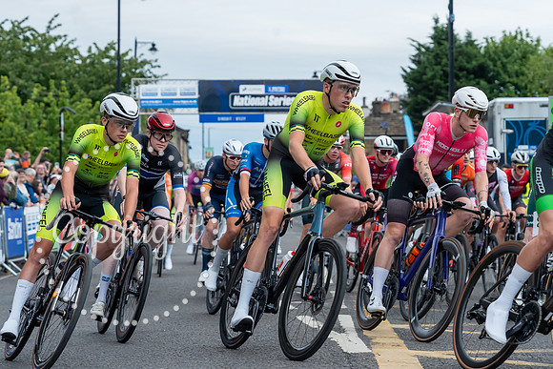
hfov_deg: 22.4
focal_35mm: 91
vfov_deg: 15.0
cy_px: 123
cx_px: 305
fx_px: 1399
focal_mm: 64
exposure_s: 1/800
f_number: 3.5
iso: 800
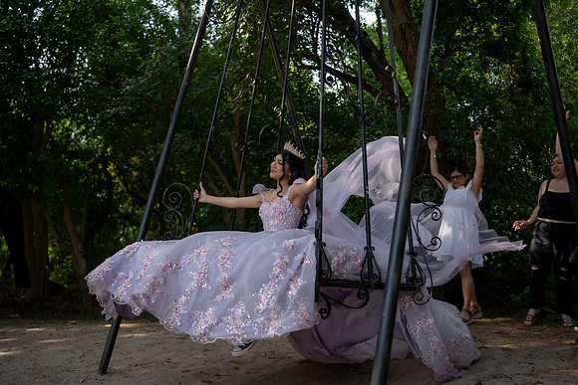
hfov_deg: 54.4
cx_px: 289
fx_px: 562
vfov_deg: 37.9
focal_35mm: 35
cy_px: 192
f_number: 2.2
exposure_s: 1/400
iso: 100
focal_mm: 35
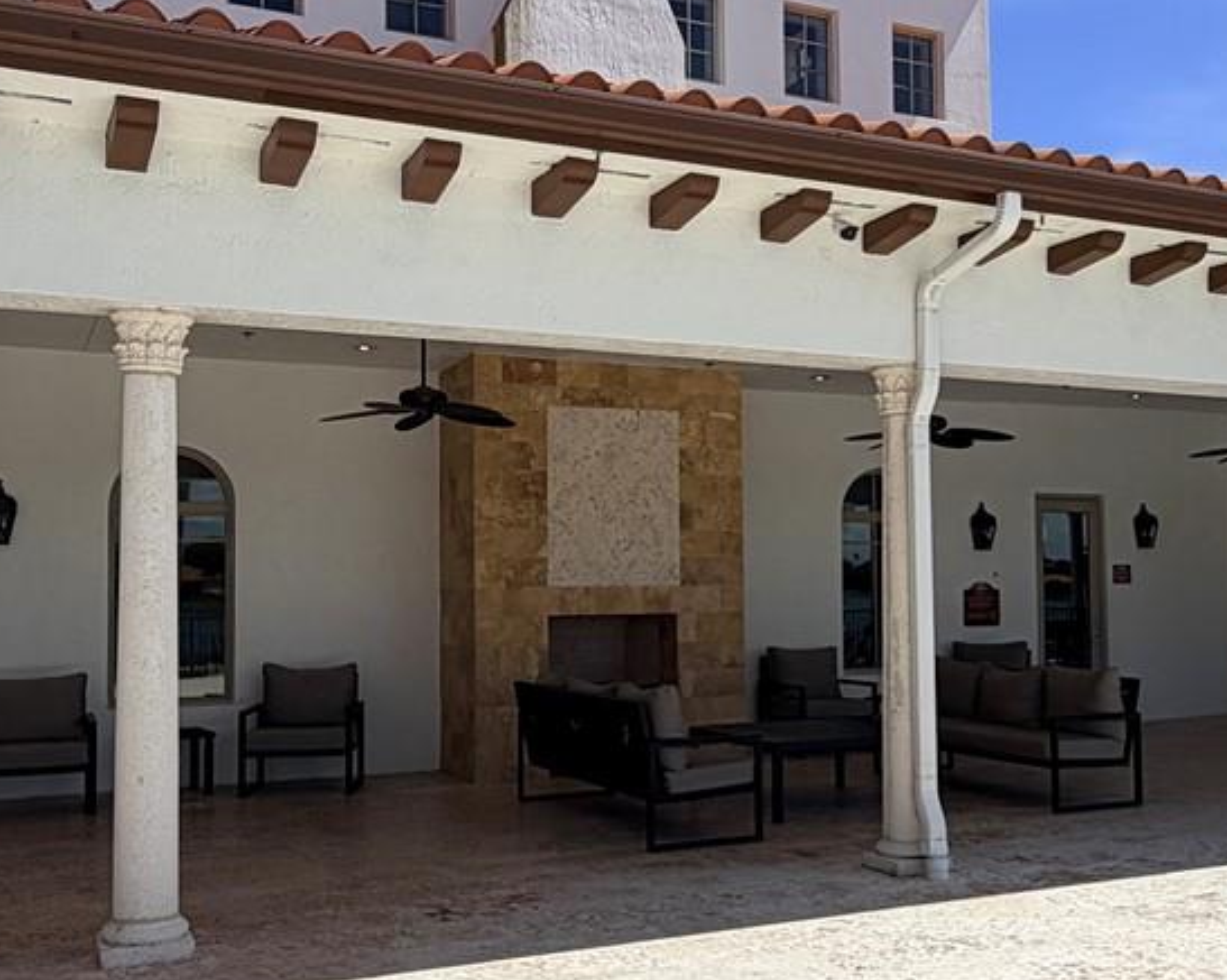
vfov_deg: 37.3
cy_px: 518
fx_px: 1452
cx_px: 718
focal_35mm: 40
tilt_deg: +3.2
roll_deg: +0.8
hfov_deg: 45.6
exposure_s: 1/2024
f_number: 2.2
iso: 25
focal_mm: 2.22
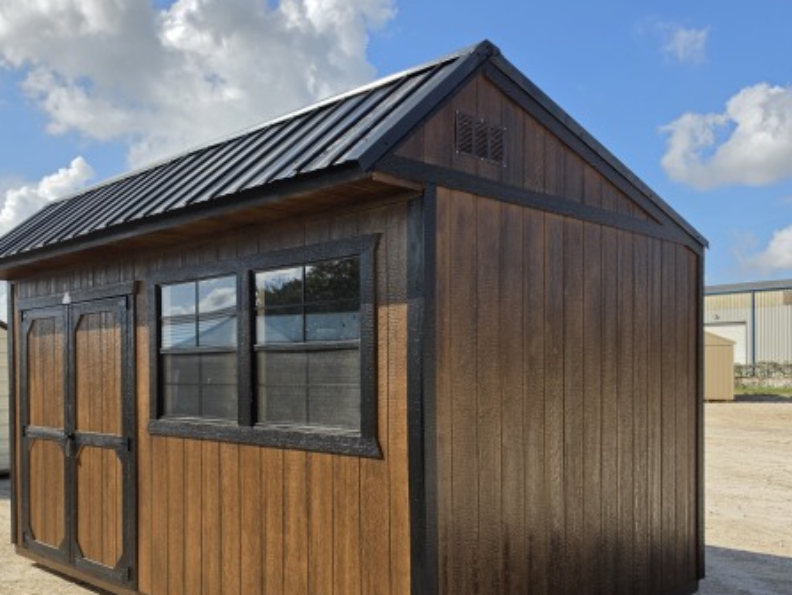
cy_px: 394
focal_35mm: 33
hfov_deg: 55.1
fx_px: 755
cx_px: 336
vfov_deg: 42.4
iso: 64
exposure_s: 1/7939
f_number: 1.4
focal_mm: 6.5
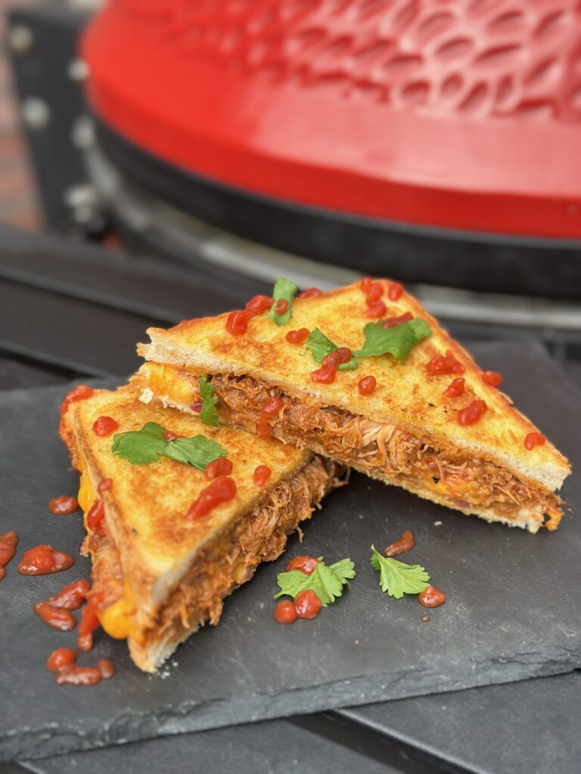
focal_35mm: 48
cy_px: 387
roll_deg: -1.3
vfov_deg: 39.7
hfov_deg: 30.3
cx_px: 290
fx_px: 1074
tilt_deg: -31.6
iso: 80
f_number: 1.78
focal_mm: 6.86
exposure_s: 1/1751
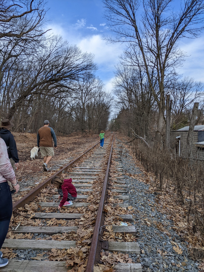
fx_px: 212
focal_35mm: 27
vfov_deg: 65.3
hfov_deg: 51.4
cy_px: 136
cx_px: 102
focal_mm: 4.44
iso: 54
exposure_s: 1/2347
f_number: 1.8
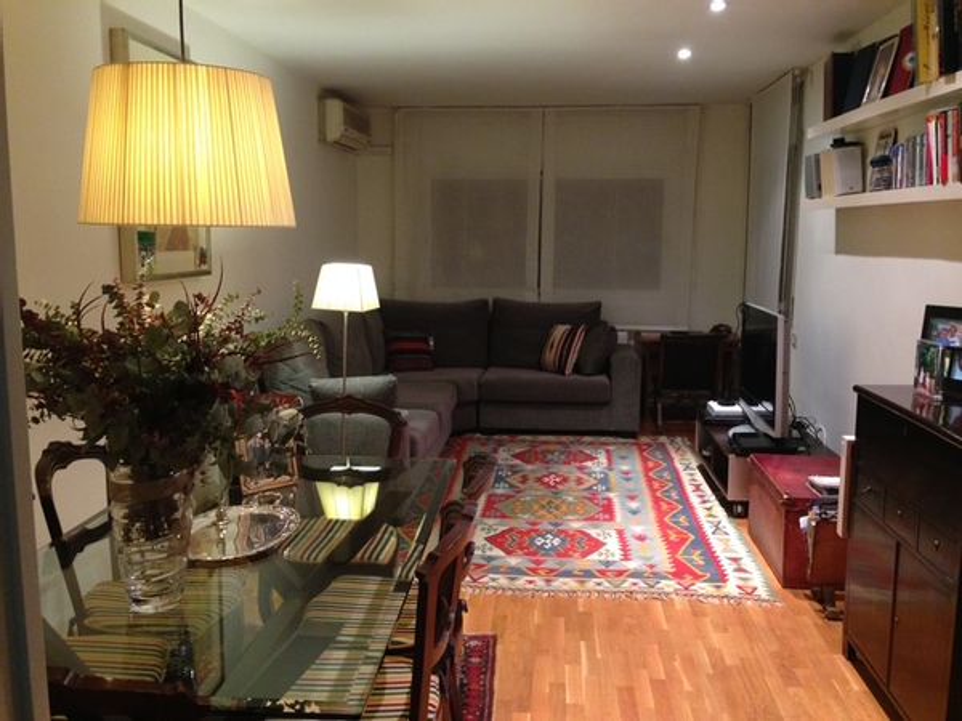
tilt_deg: -8.6
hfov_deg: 55.4
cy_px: 360
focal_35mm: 33
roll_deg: -1.0
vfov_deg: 42.9
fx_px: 917
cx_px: 481
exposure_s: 1/20
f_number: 2.4
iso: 250
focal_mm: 4.12
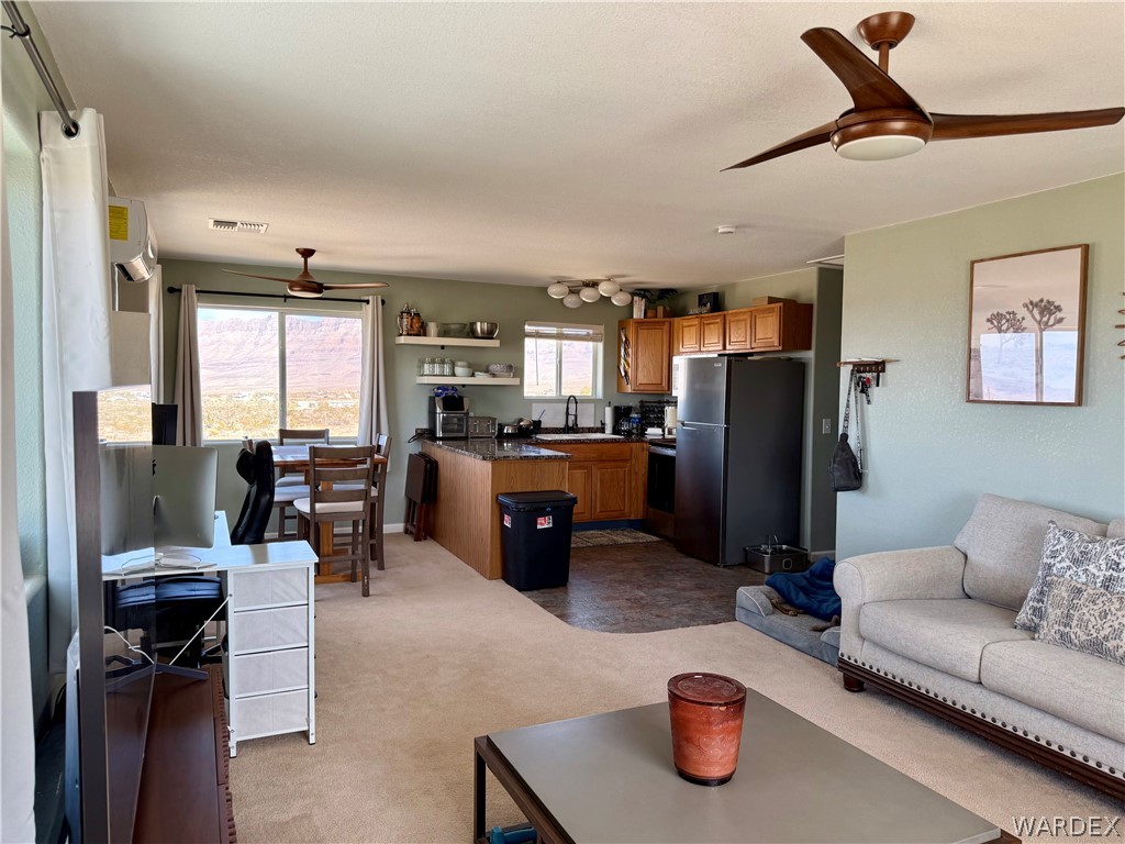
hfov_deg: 71.6
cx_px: 562
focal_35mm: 24
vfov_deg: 56.8
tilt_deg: -1.4
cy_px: 422
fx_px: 780
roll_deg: -1.2
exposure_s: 1/231
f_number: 1.78
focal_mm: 6.76
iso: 100
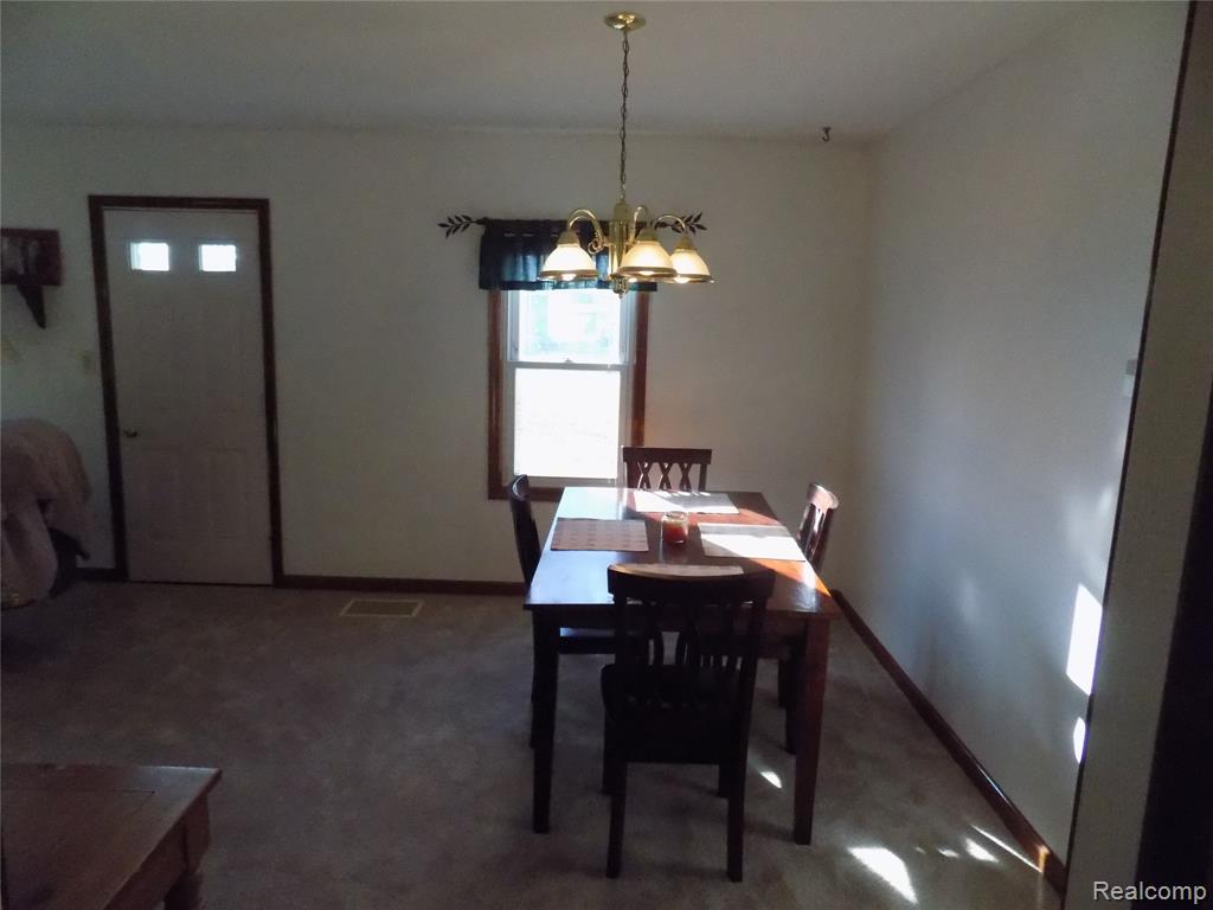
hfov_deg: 73.9
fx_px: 806
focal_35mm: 23
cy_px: 455
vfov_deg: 58.9
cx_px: 606
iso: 800
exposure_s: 1/500
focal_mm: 4
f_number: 3.1
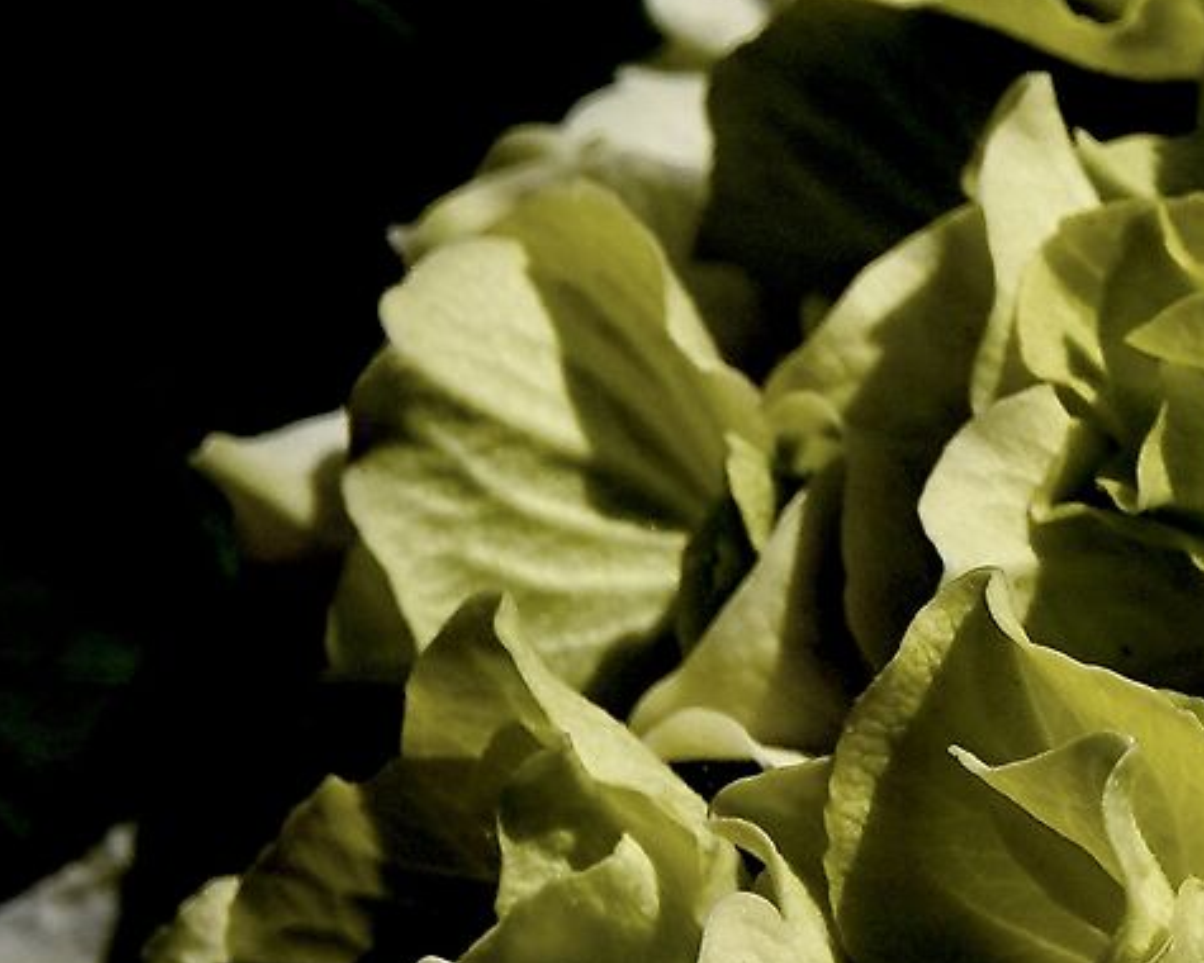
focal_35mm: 2838
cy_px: 753
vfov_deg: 0.5
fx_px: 101129
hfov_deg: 0.7
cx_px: 1797
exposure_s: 1/1000
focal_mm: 219.33
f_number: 7.1
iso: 100
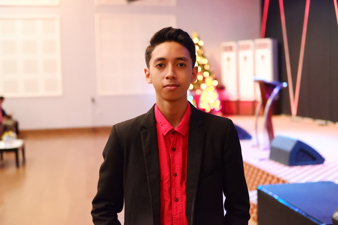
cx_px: 169
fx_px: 422
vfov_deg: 29.9
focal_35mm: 45
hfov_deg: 43.6
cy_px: 112
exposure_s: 1/350
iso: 8000
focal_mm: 30
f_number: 1.4
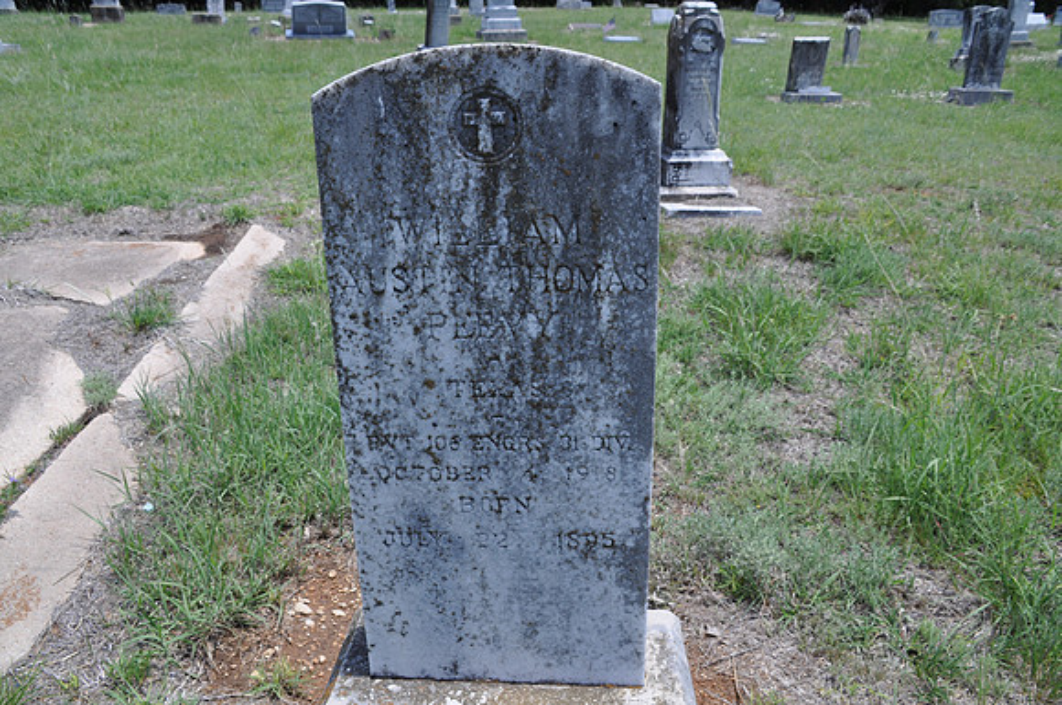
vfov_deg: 43.5
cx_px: 531
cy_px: 352
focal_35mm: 30
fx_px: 884
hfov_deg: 62.0
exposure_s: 1/100
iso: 200
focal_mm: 20
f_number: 10
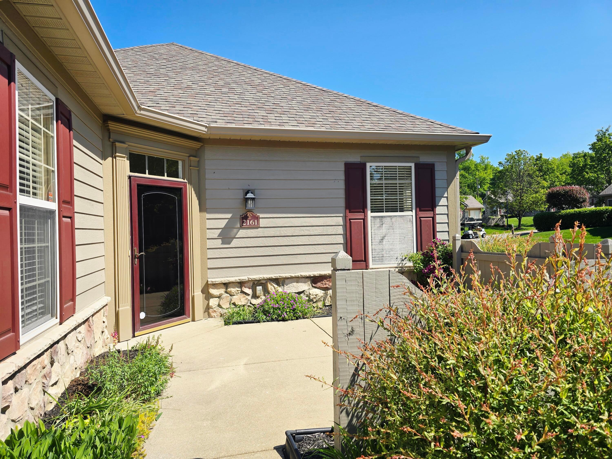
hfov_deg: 73.9
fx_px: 407
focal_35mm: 23
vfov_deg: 58.9
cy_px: 230
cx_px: 306
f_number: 1.7
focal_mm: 6.3
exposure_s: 1/833
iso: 12
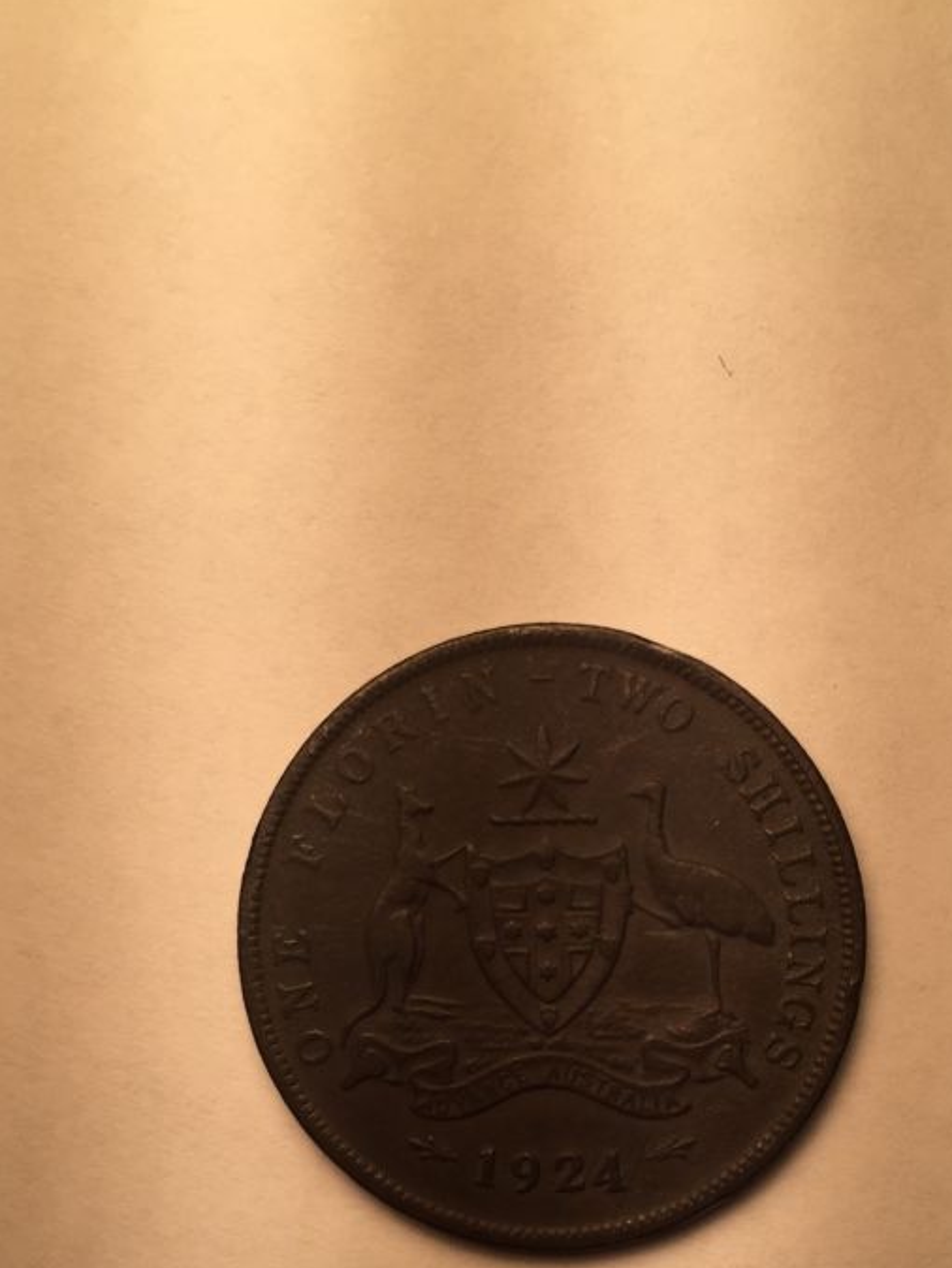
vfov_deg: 43.1
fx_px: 1576
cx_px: 538
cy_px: 869
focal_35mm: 43
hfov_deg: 33.6
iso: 32
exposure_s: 1/344
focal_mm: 4.15
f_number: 2.2
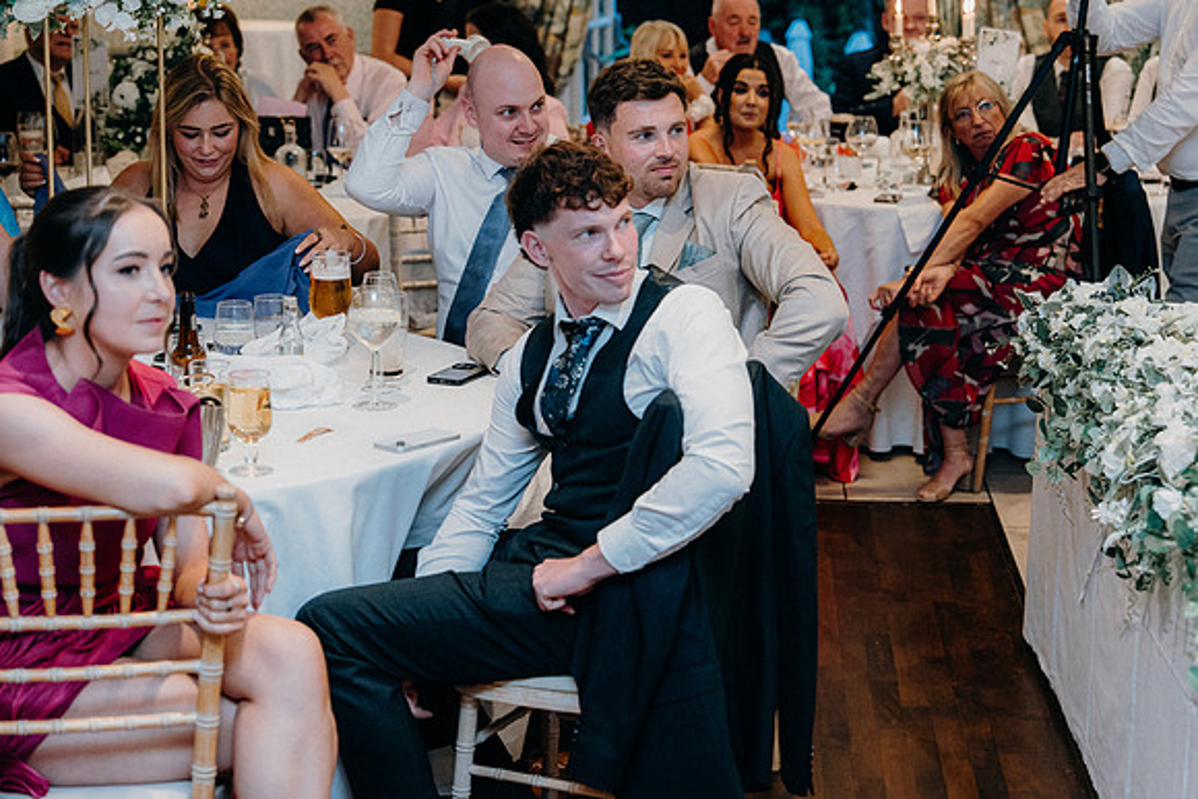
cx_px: 599
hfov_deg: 28.8
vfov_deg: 19.5
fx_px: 2330
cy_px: 400
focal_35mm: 70
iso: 2500
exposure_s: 1/160
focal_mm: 70
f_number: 3.5
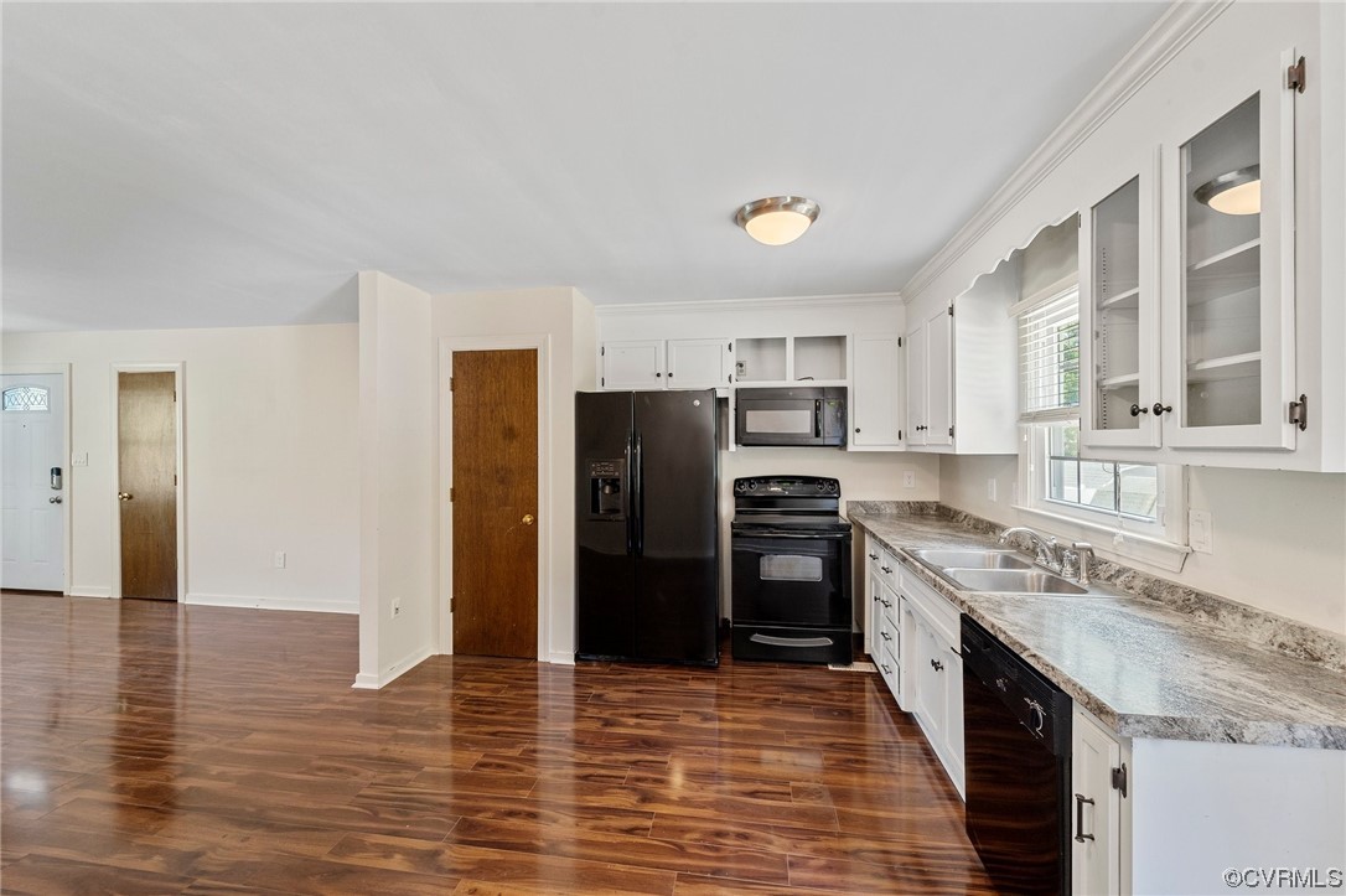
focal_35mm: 14
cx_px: 673
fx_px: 523
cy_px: 448
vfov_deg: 81.2
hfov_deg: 104.3
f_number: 8
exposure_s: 1/2.5
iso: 400
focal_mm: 14
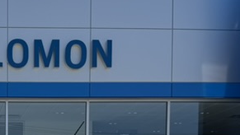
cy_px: 232
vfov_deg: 12.2
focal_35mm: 92
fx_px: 586
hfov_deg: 22.2
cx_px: -8
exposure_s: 1/3953
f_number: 1.78
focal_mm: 6.76
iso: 80
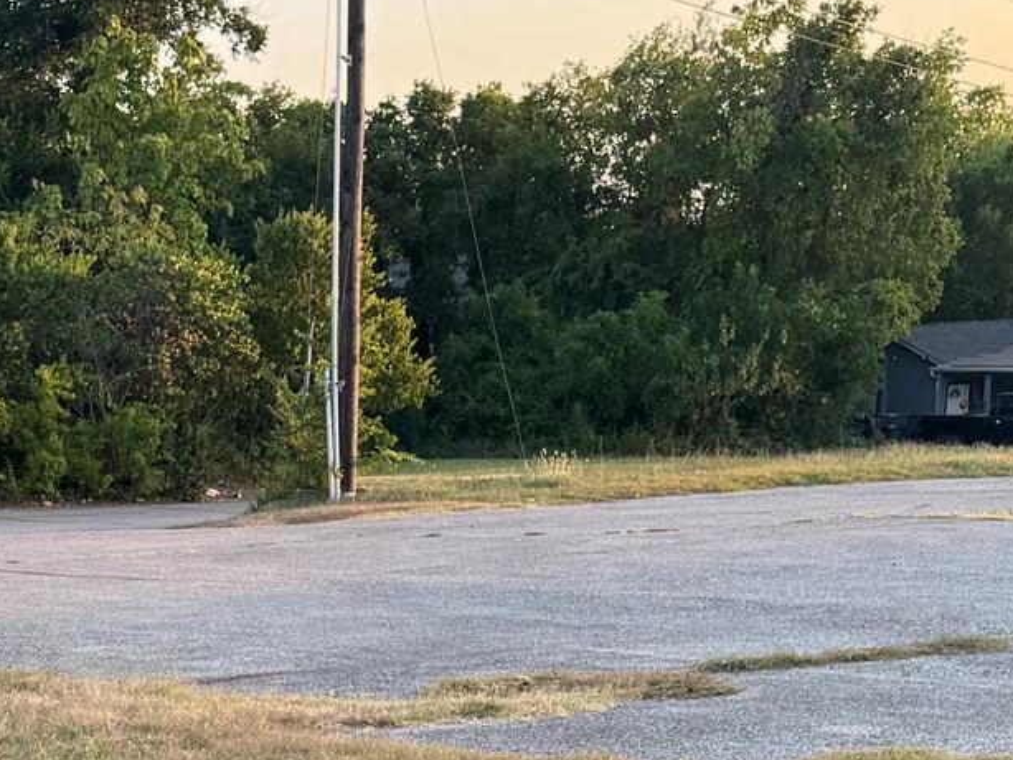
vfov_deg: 17.4
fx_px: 2342
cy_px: 976
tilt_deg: -14.0
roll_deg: +2.6
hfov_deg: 23.4
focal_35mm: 80
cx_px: -7
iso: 80
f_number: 1.78
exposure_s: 1/202
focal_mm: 6.76
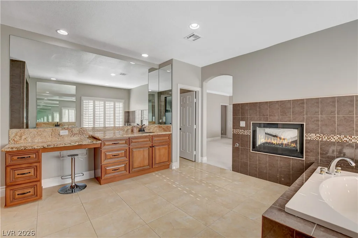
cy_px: 119
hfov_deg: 100.4
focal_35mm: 15
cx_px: 179
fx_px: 149
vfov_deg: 77.3
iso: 800
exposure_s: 1/30
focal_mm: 10
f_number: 8
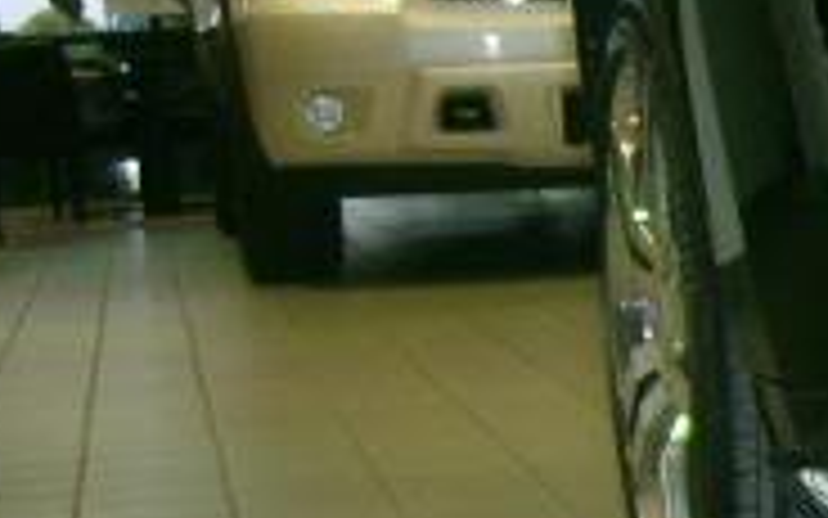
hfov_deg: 14.7
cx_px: 1368
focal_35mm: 129
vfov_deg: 9.8
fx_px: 2911
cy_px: 806
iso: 163
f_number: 2.8
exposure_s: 1/30
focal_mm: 5.8
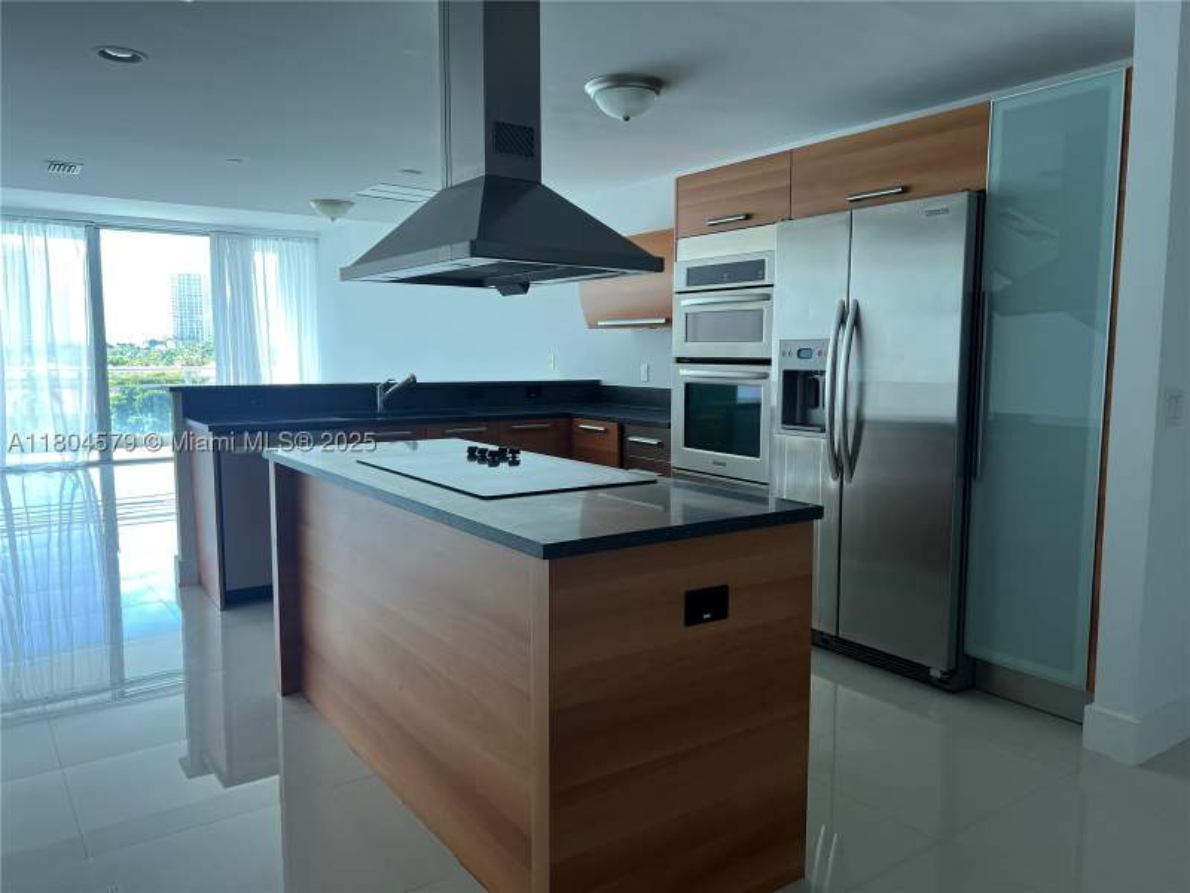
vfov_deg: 53.1
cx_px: 595
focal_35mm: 26
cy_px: 446
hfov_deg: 67.3
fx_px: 894
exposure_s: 1/120
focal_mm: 5.7
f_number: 1.5
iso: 80
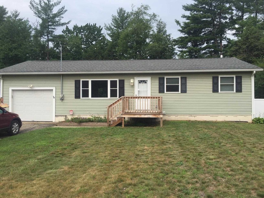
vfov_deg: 48.2
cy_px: 99
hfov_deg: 61.7
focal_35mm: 29
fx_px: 221
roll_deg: -0.9
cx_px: 132
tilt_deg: +1.2
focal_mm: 4.15
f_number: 2.2
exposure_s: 1/1041
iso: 32
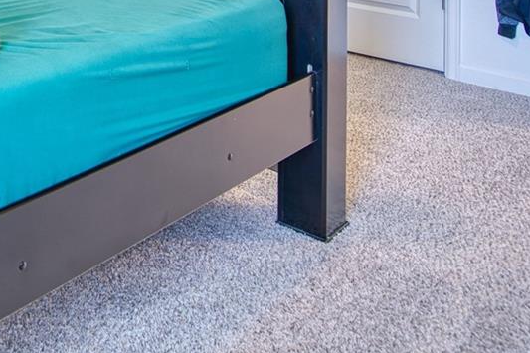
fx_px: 706
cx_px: 0
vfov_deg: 23.1
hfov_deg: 36.9
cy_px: -164
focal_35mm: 48
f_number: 4
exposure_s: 1/20
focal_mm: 16
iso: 500
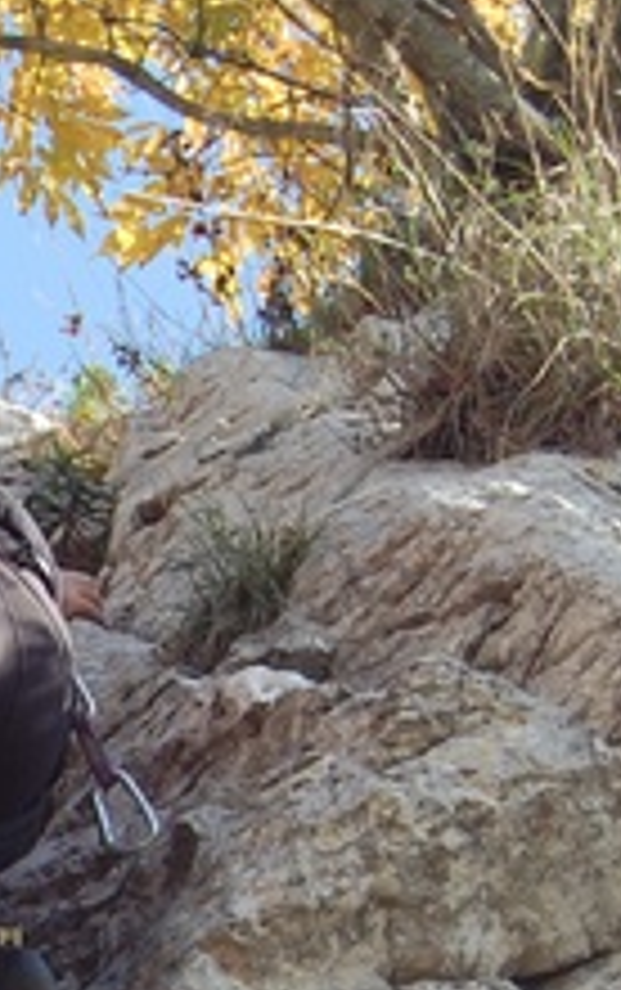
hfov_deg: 5.2
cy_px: 1066
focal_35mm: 250
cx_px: -585
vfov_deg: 8.3
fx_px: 6752
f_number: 7.1
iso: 200
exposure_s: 1/200
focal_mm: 40
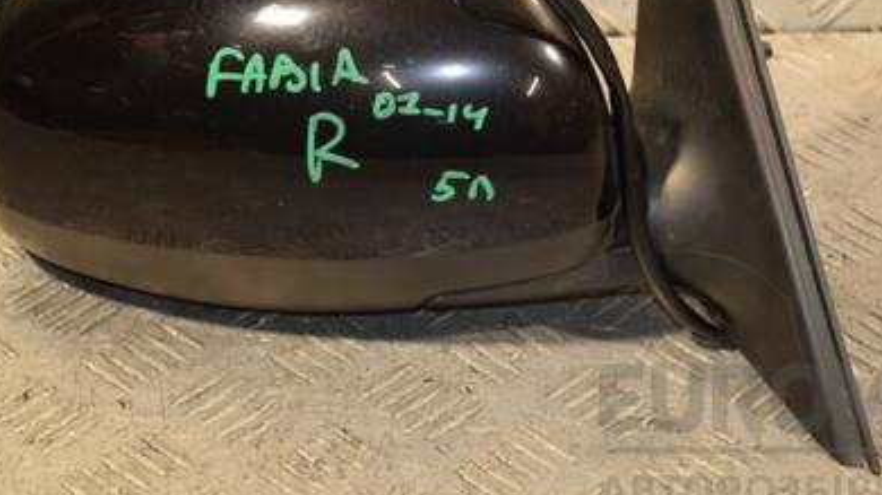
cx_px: 556
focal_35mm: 121
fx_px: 2829
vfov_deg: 10.0
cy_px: 97
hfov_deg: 17.7
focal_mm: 50
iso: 800
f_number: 5
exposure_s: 1/125
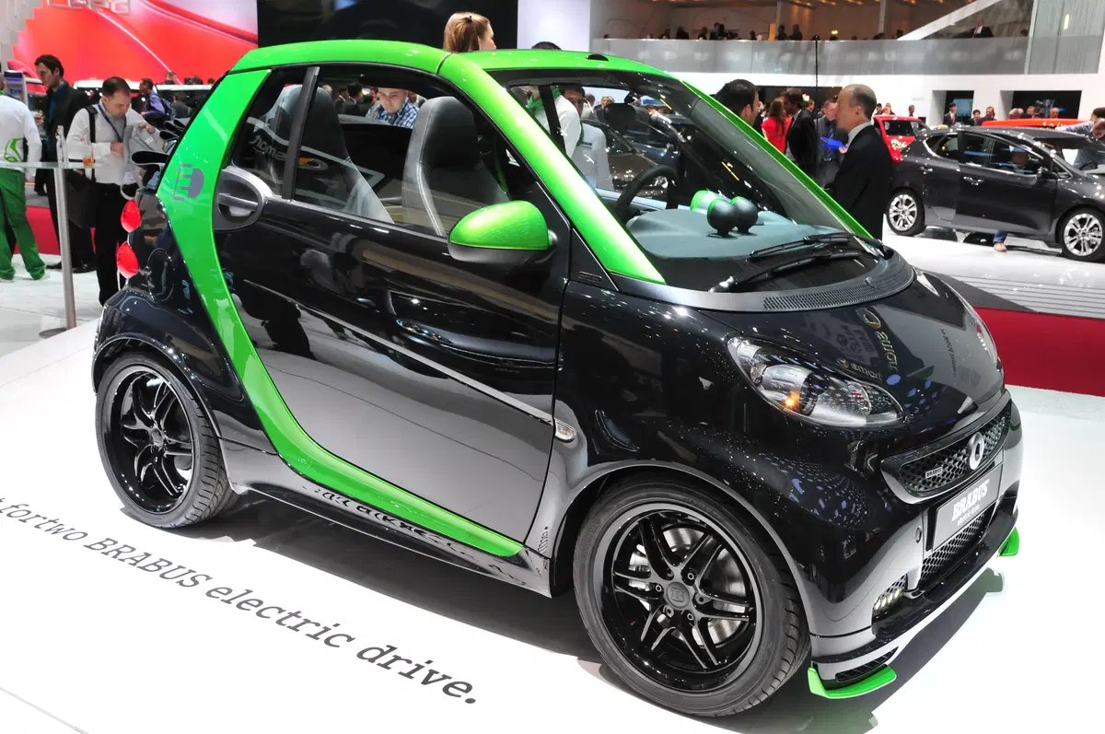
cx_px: 552
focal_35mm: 38
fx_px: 1150
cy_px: 367
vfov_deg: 35.4
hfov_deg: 51.3
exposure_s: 1/80
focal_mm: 25
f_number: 8
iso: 800
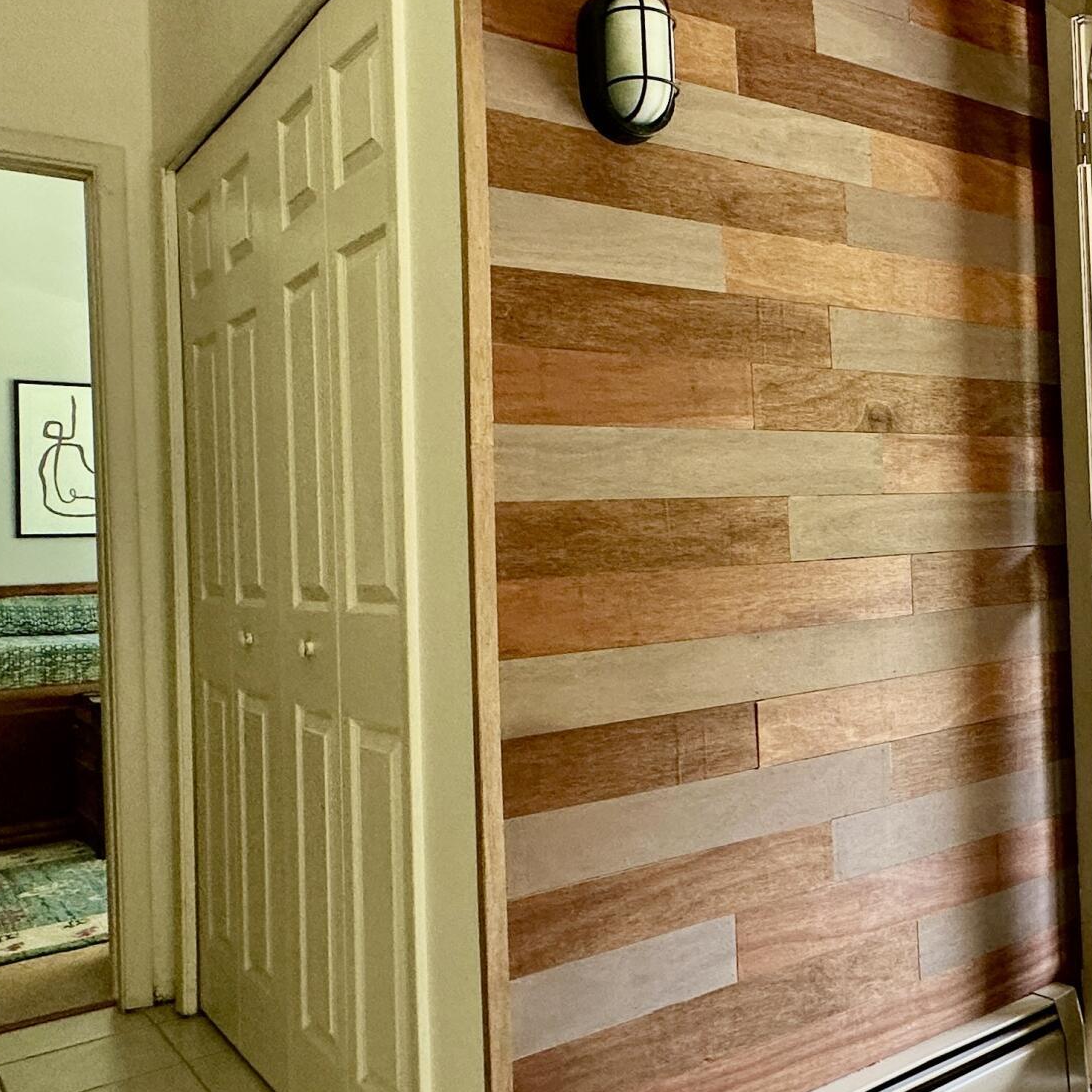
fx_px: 1213
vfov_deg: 48.4
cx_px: 927
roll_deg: +2.0
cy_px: 523
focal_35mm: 34
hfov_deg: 45.1
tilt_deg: +0.8
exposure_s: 1/99
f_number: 2.2
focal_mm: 2.22
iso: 125
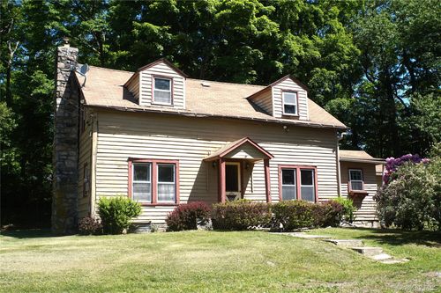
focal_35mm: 38
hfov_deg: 51.3
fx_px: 459
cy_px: 146
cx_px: 220
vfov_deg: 35.5
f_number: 8
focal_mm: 25
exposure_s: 1/160
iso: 100
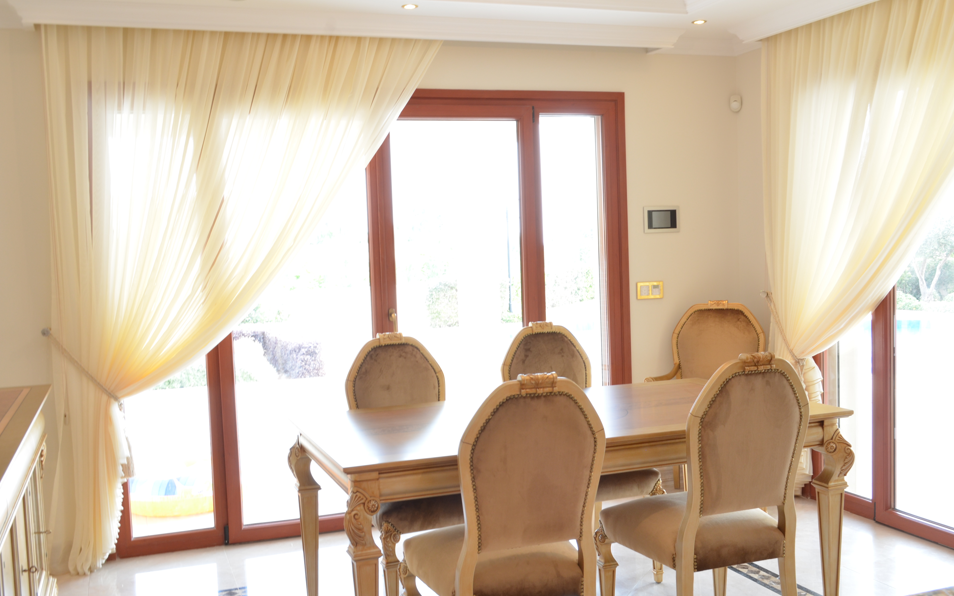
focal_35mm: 37
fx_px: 962
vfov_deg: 34.4
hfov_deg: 52.7
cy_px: 301
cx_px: 480
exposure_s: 1/8
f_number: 10
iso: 320
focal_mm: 24
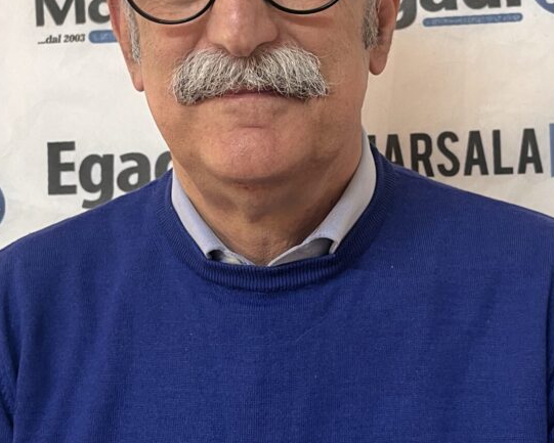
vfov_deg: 24.9
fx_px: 1000
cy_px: 163
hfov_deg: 30.9
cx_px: 298
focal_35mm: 61
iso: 100
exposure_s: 1/50
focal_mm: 5.1
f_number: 1.6
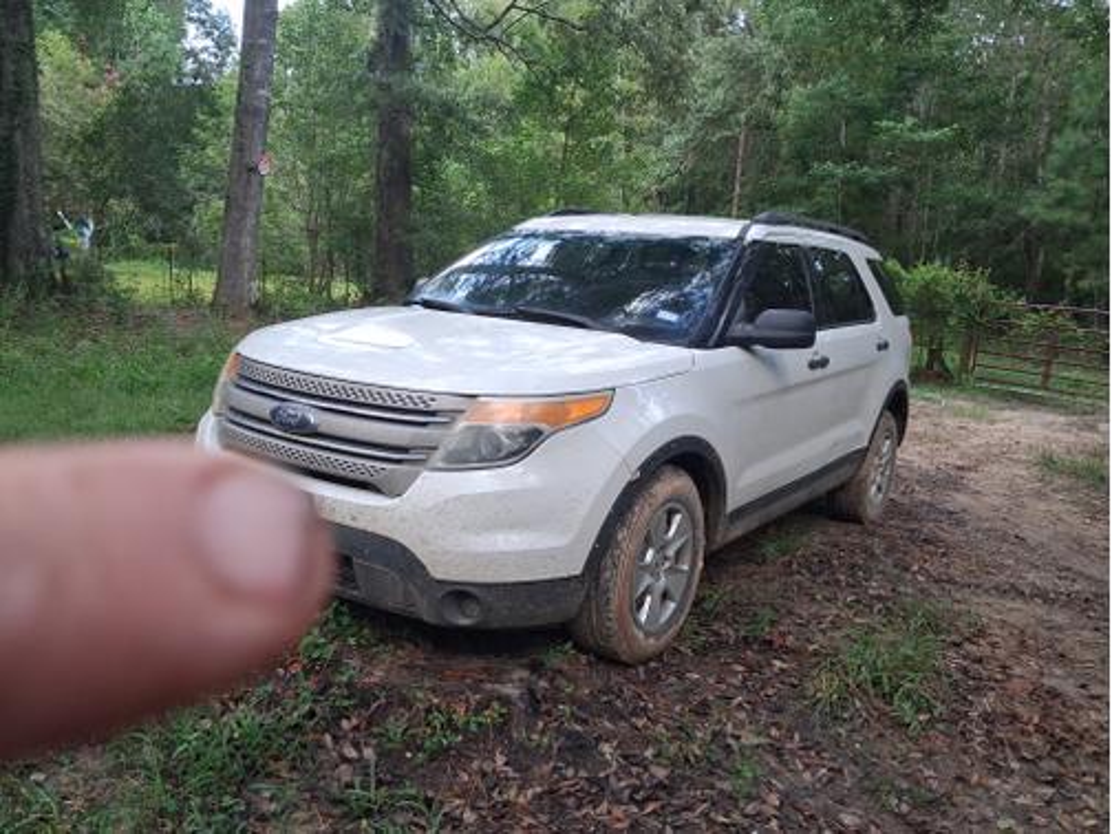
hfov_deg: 65.3
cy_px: 417
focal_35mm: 27
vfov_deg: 51.4
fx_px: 867
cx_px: 556
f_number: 1.8
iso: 160
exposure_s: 1/100
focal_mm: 4
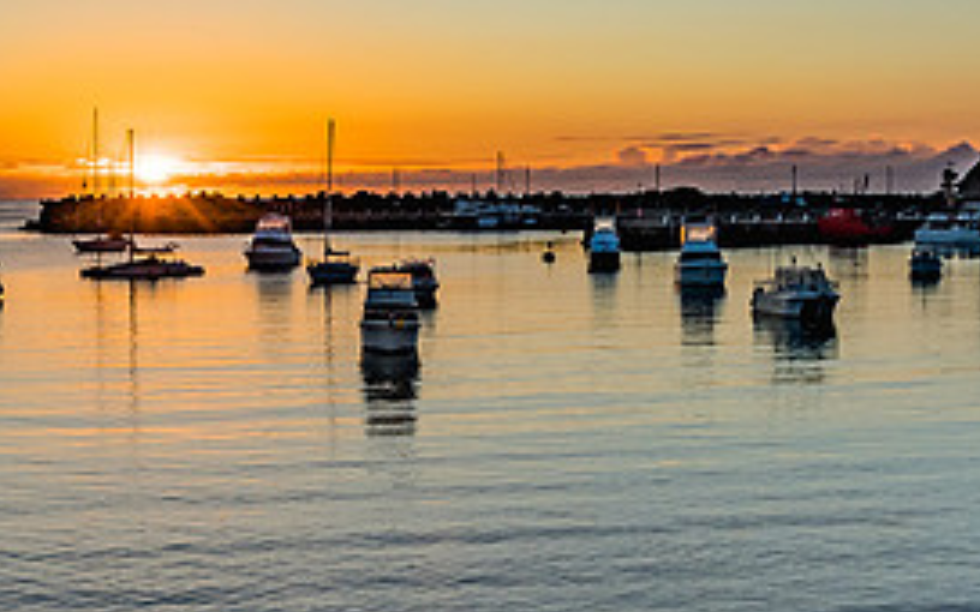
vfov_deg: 18.9
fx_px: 1843
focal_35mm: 69
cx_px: 298
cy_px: 356
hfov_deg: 29.5
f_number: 7.1
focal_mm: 16
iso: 200
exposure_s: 1/500
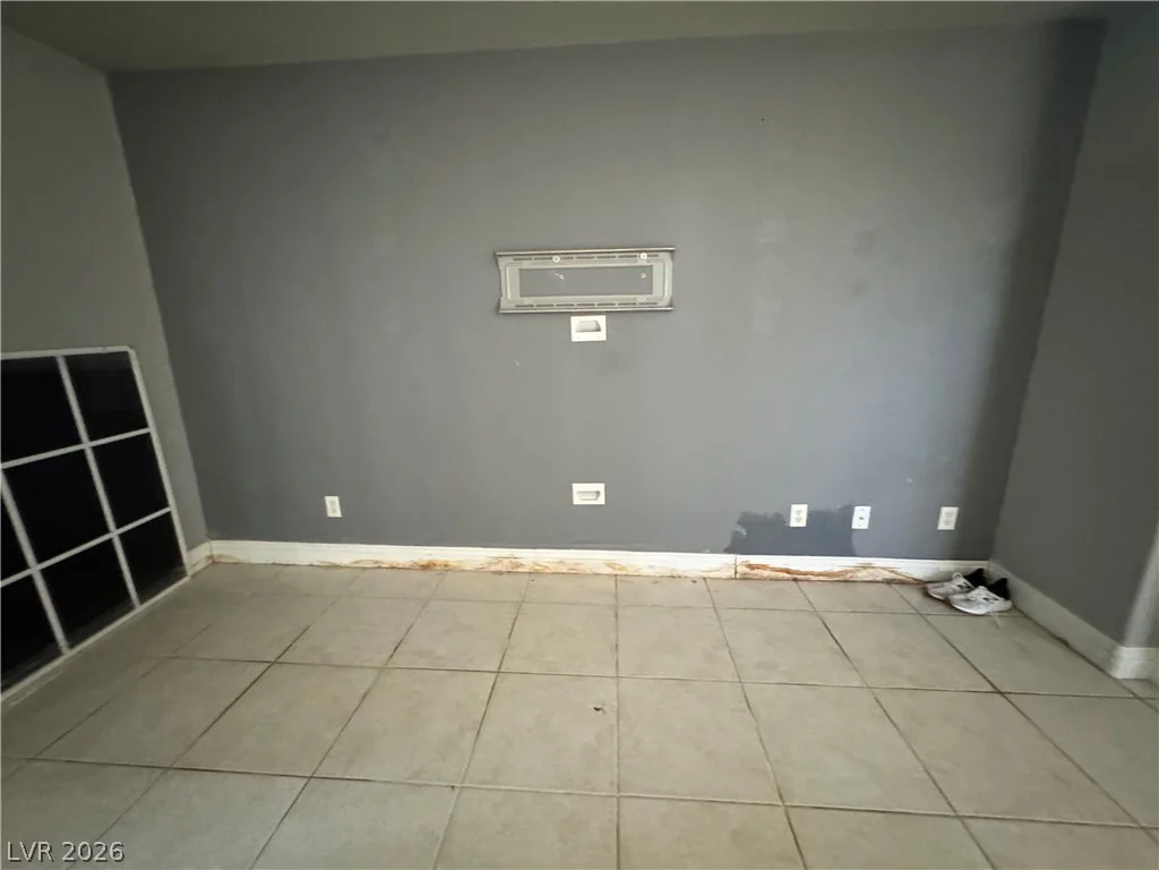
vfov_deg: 85.7
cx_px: 580
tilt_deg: -7.6
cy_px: 435
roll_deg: -0.4
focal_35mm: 14
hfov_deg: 102.1
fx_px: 469
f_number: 2.2
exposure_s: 1/59
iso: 1250
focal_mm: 2.22
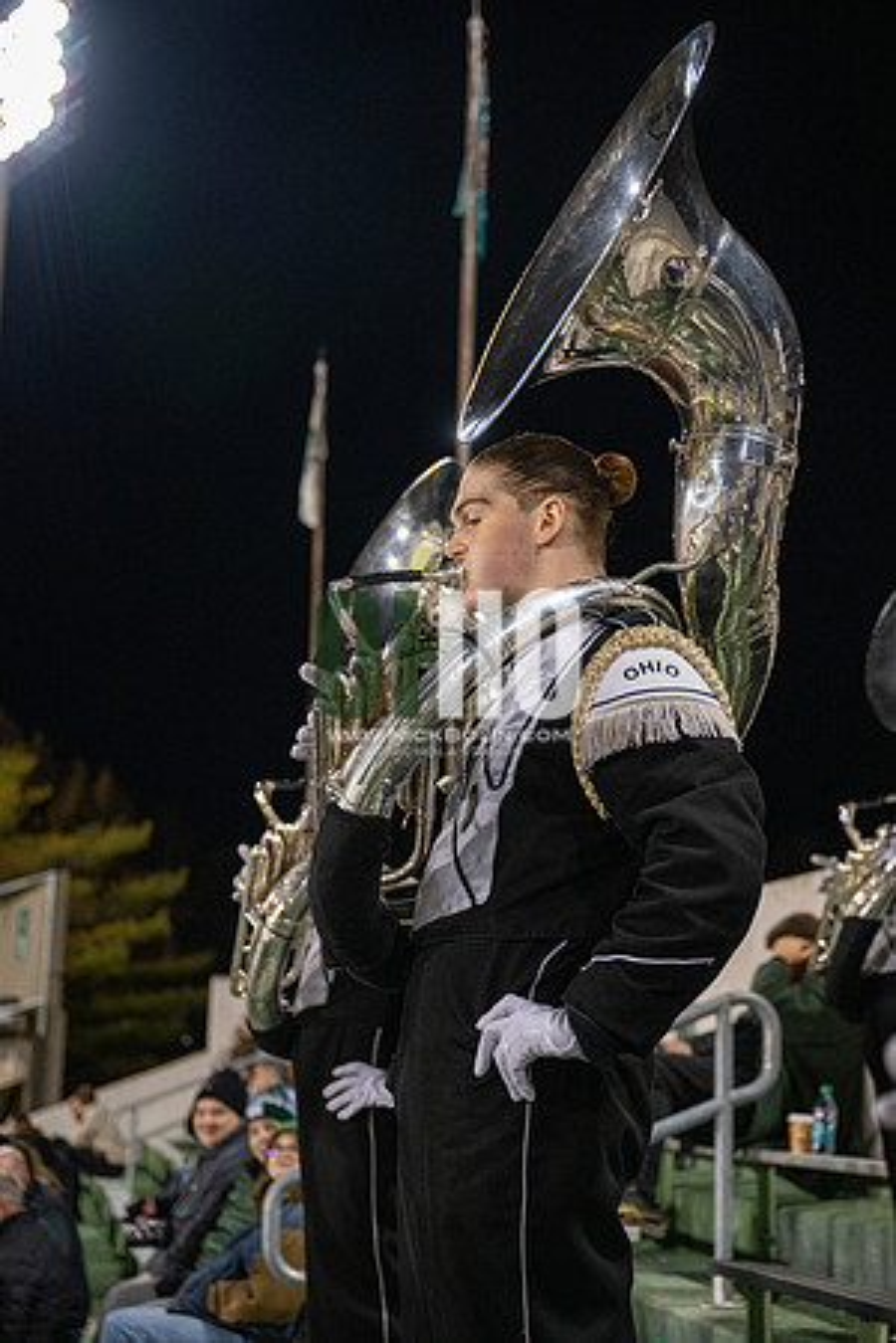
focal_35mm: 53
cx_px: 448
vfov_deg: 37.5
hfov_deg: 25.5
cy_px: 672
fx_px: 1979
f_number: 3.2
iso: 2000
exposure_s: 1/500
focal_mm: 53
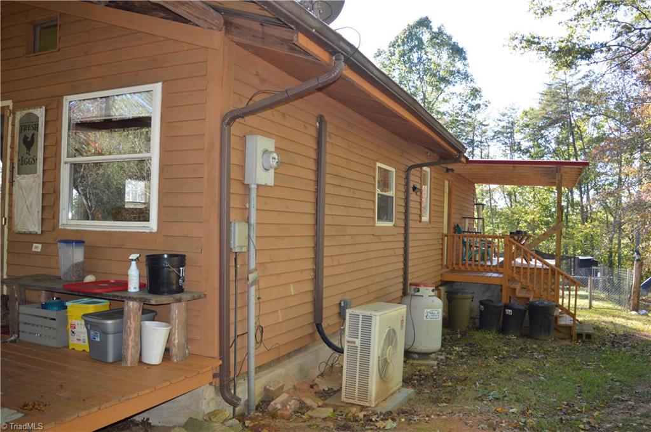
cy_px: 216
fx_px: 488
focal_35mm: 27
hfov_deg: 67.4
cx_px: 326
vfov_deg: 47.8
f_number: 3.5
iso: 100
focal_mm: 18
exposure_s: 1/80
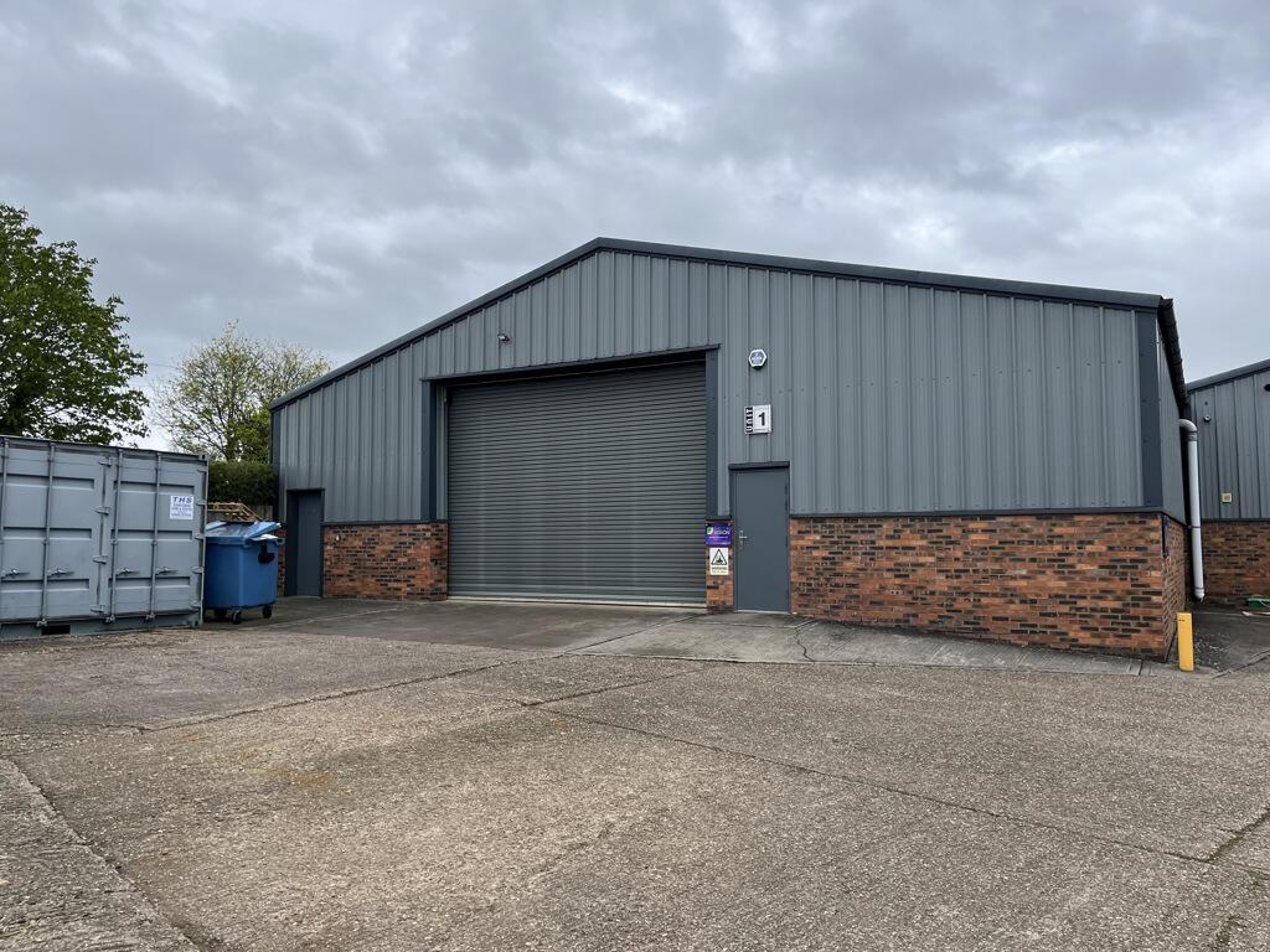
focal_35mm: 26
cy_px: 476
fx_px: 954
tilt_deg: +4.1
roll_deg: +0.0
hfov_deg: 67.3
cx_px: 635
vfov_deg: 53.1
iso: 50
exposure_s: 1/782
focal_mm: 5.1
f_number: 1.6
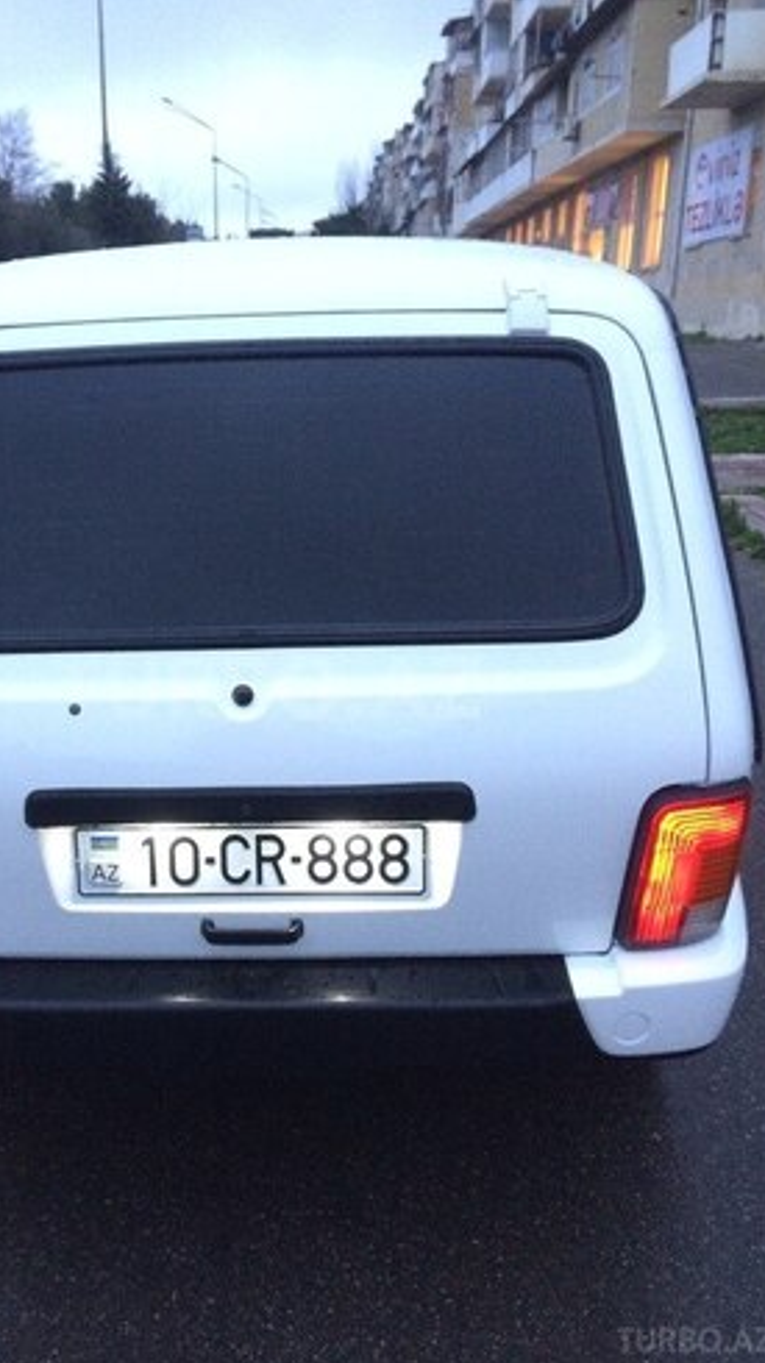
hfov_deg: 36.3
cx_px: 267
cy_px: 687
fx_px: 1156
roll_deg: -0.4
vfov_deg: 61.0
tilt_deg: -20.9
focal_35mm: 32
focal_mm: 4.15
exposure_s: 1/20
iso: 320
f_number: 2.2
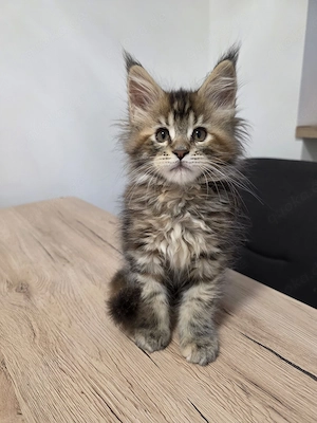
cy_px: 212
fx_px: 281
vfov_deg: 73.9
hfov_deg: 58.9
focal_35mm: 23
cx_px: 158
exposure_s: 1/101
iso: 500
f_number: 1.7
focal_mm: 6.3
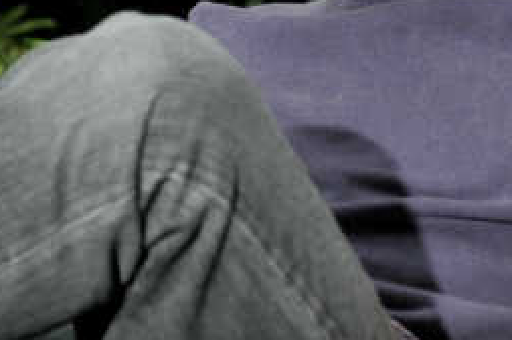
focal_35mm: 175
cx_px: 10
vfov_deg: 7.8
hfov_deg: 11.6
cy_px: 21
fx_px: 2486
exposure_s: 1/1000
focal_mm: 30
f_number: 2.8
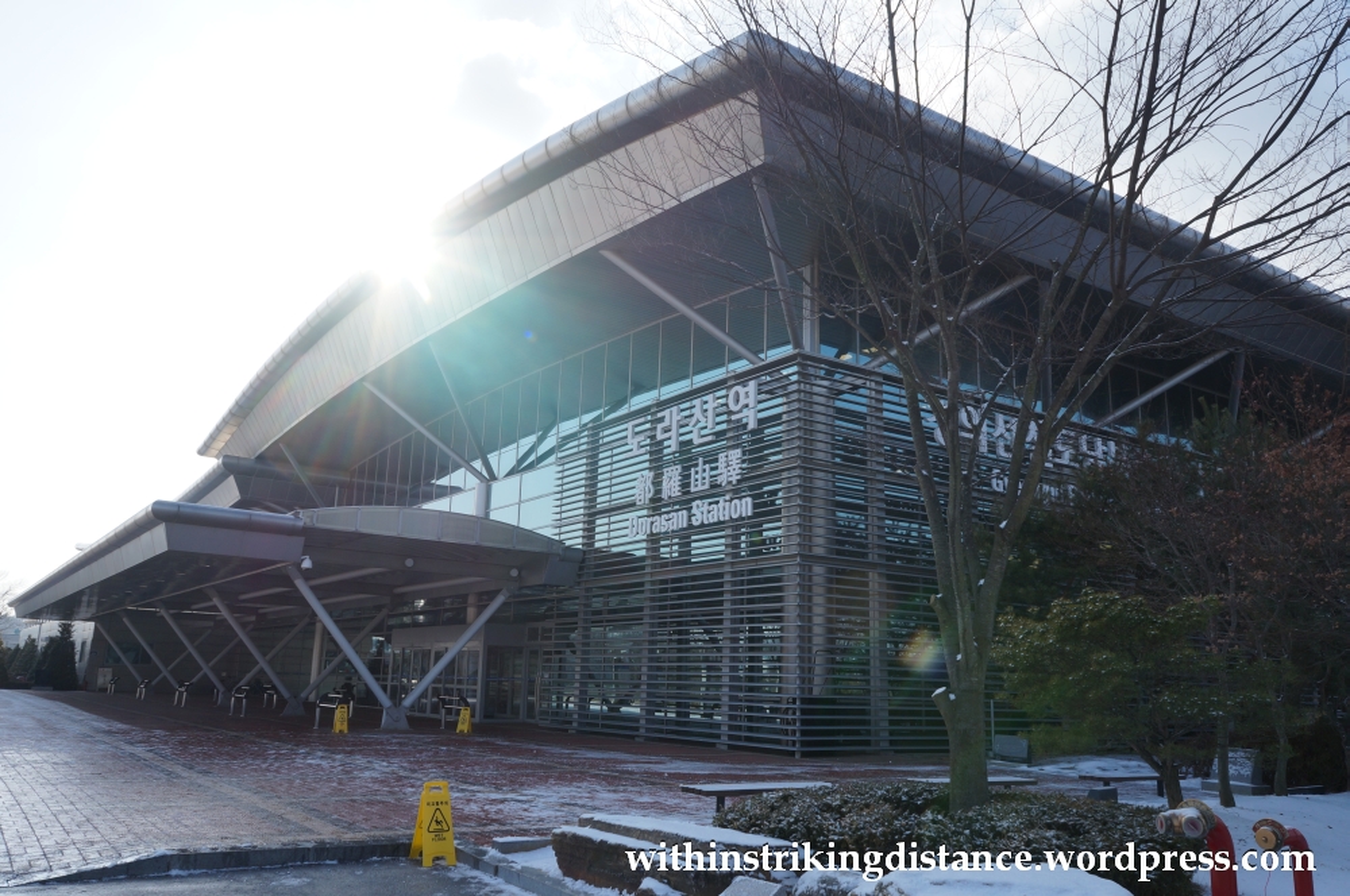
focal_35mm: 28
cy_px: 448
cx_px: 675
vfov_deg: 45.6
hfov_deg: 64.6
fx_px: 1067
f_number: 8
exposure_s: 1/400
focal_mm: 19
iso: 200
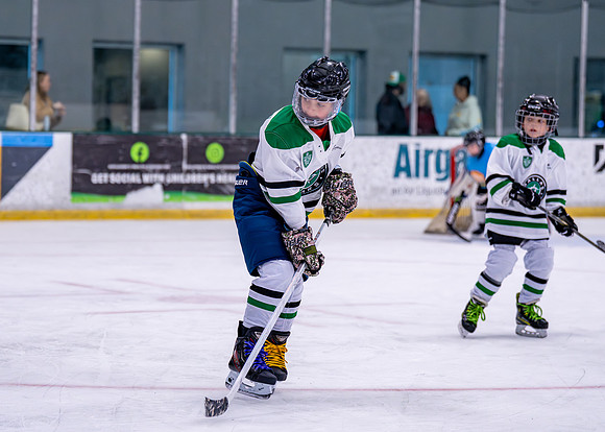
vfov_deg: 11.9
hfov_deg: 16.6
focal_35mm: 121
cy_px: 178
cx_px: 236
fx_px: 2074
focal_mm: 92
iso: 2500
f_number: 2.8
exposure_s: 1/1250
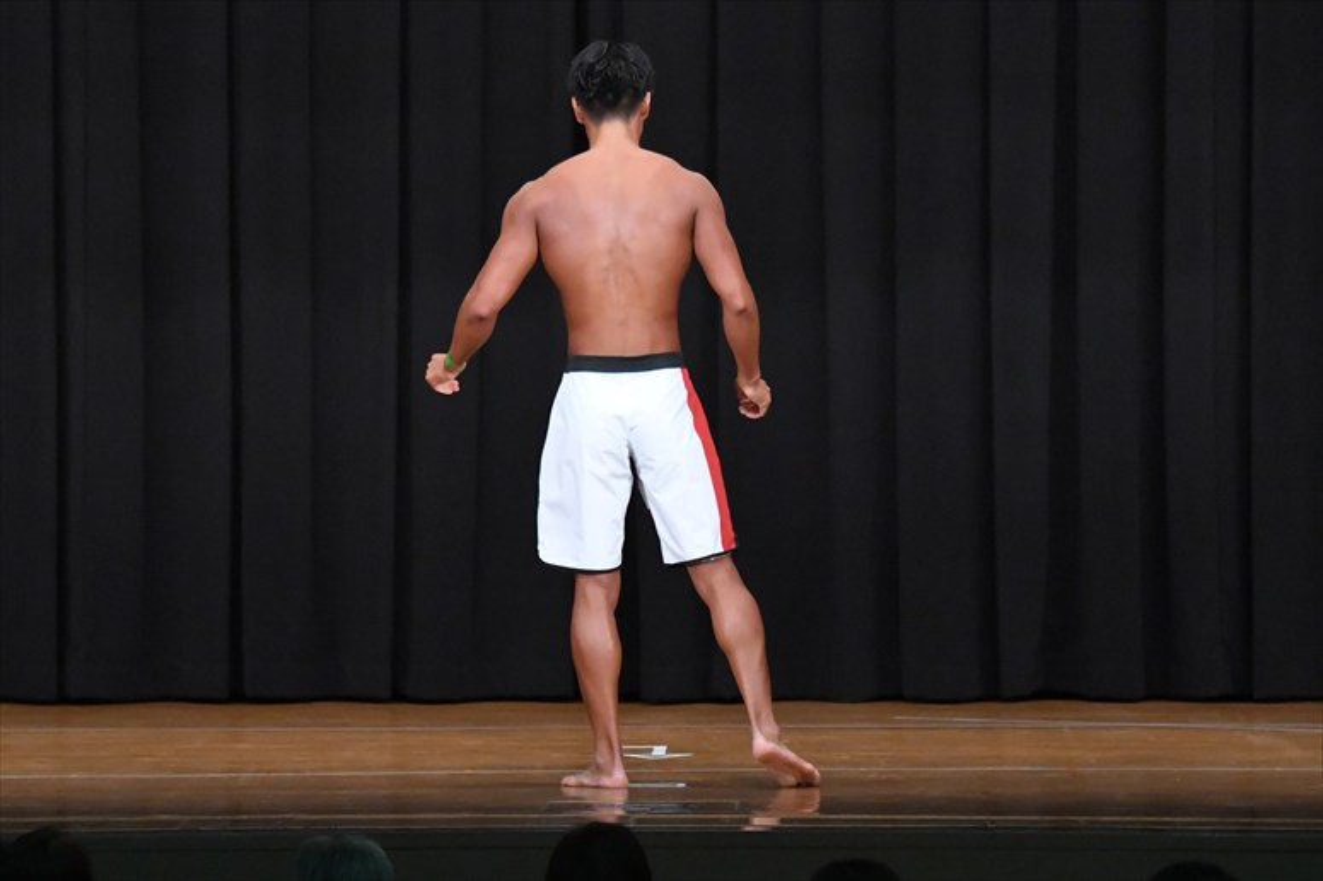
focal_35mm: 202
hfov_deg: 10.2
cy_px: 440
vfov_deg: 6.8
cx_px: 662
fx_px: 7420
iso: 8000
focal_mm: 135
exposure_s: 1/400
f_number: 5.6
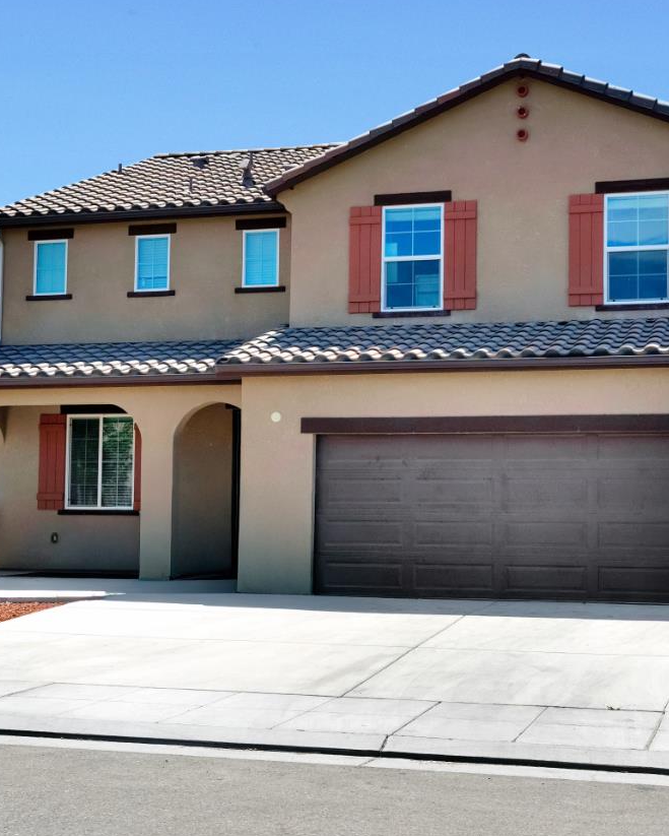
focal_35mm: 53
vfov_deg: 35.3
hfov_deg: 28.6
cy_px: 447
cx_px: 376
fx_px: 1311
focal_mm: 31
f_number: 7.1
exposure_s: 1/1600
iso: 640
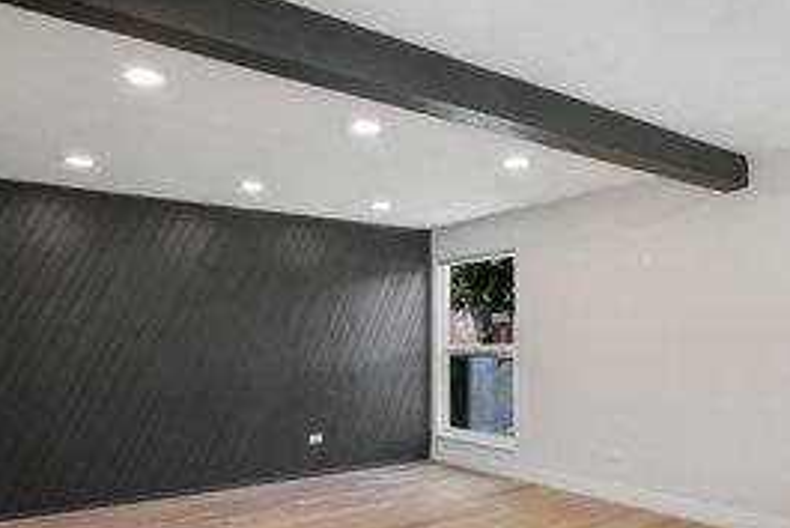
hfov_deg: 63.4
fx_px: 637
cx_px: 447
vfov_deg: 44.5
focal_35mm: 29
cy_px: 343
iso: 400
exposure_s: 1/20
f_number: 8
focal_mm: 16
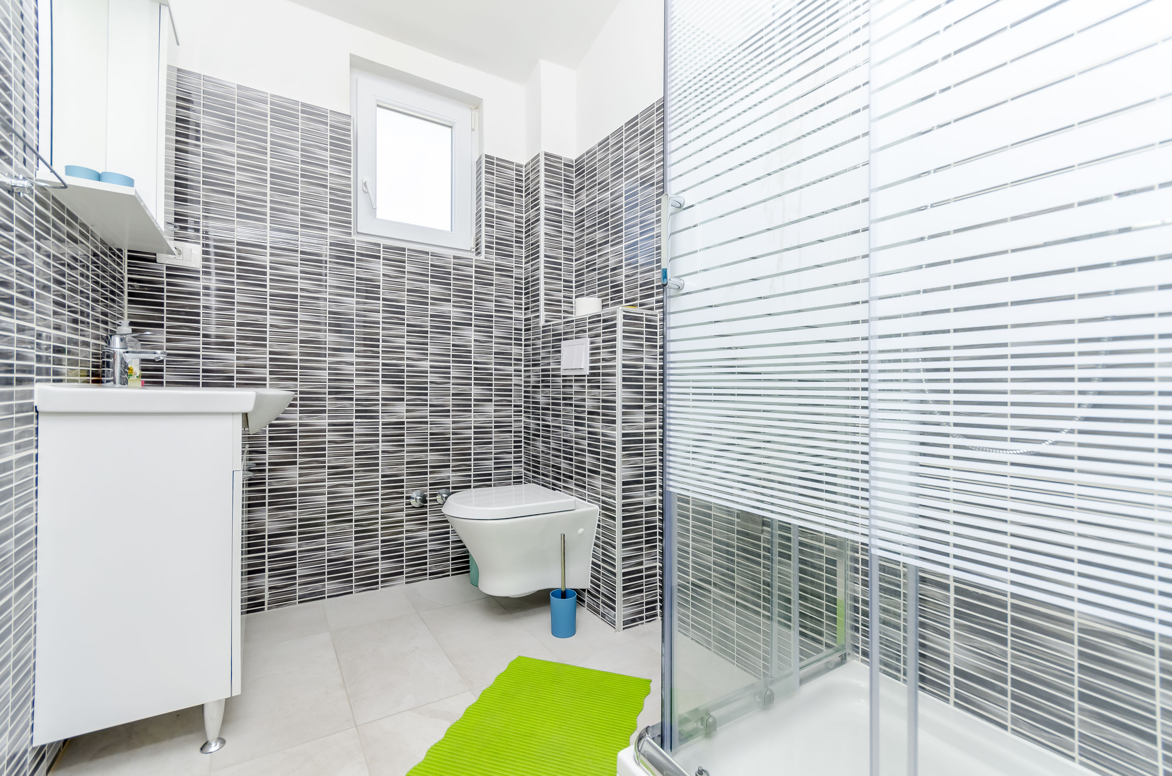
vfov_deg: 77.1
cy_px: 388
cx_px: 586
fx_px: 487
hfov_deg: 100.5
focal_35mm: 15
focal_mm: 10
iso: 320
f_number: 9
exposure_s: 1/100
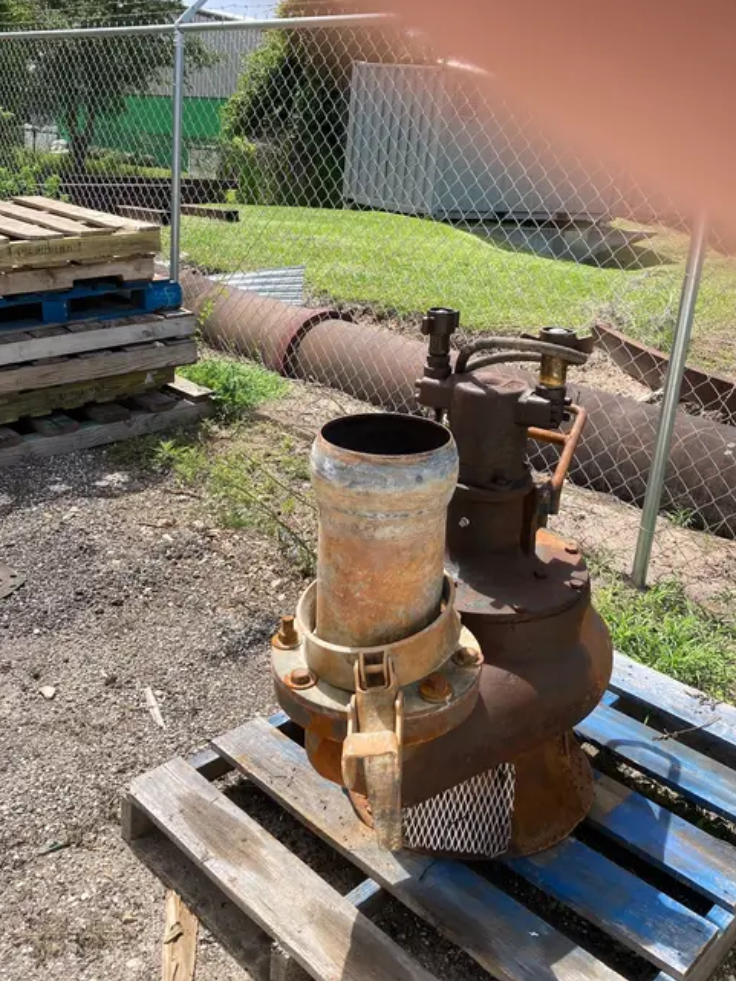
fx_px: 907
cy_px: 422
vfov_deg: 56.6
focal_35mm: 32
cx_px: 396
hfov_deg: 44.1
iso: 20
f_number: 1.8
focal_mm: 3.99
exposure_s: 1/1185
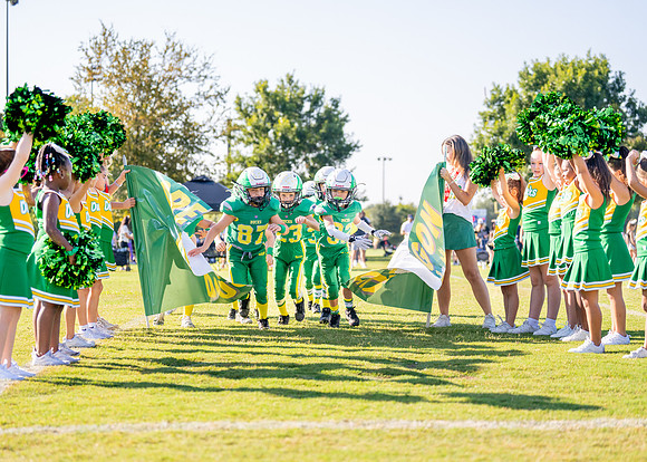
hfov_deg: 26.0
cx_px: 319
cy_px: 231
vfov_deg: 18.7
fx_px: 1404
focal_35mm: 76
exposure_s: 1/2500
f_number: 2.8
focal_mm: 70
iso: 320
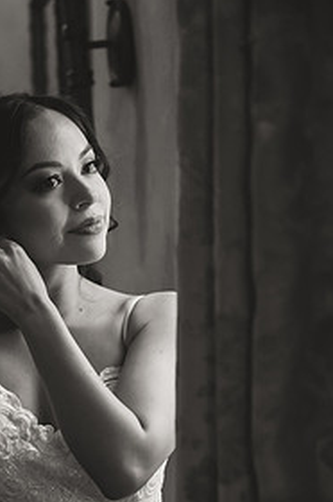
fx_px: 1140
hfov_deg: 16.5
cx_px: 74
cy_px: 393
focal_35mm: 82
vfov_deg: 24.4
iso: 2500
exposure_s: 1/800
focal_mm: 51
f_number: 2.8
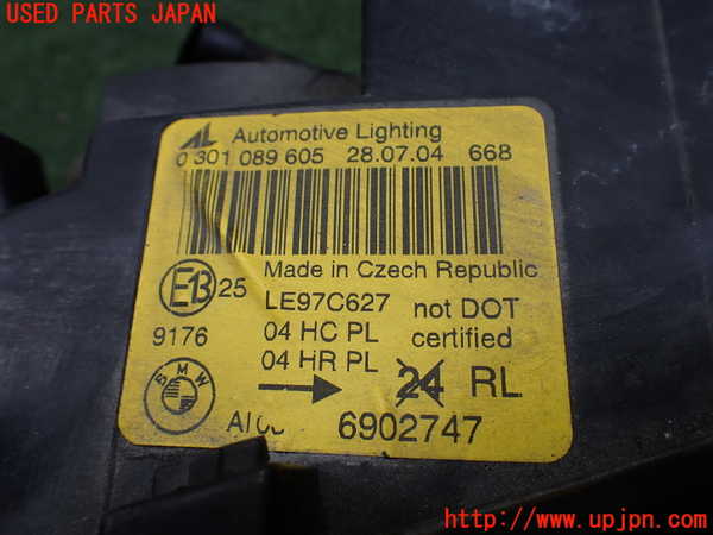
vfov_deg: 46.8
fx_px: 618
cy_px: 268
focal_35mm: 30
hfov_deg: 60.0
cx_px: 356
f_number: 3.2
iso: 100
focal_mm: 5.4
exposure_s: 1/320
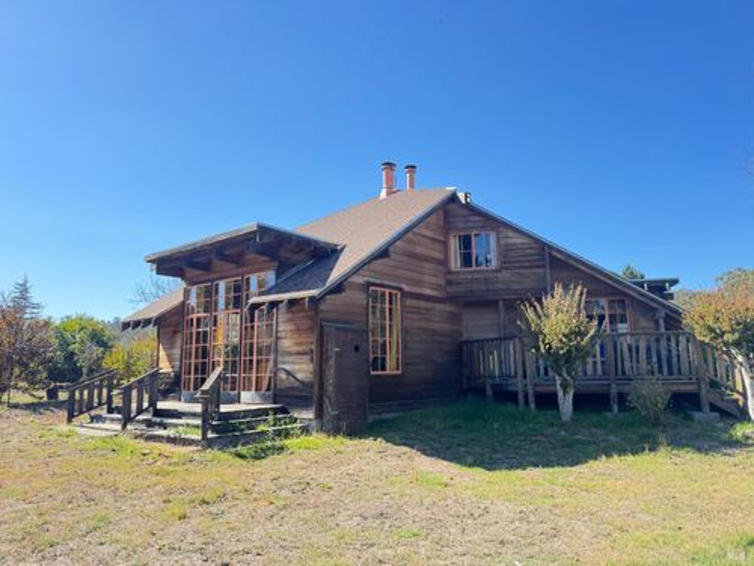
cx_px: 377
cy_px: 283
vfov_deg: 56.8
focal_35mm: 24
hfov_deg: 71.6
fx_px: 523
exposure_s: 1/812
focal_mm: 6.76
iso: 80
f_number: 1.78
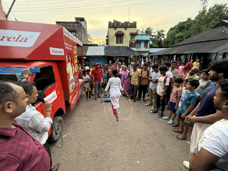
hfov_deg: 102.1
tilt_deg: -16.8
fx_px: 92
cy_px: 86
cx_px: 114
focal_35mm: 14
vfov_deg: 85.7
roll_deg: +0.6
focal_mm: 2.22
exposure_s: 1/99
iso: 320
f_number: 2.2
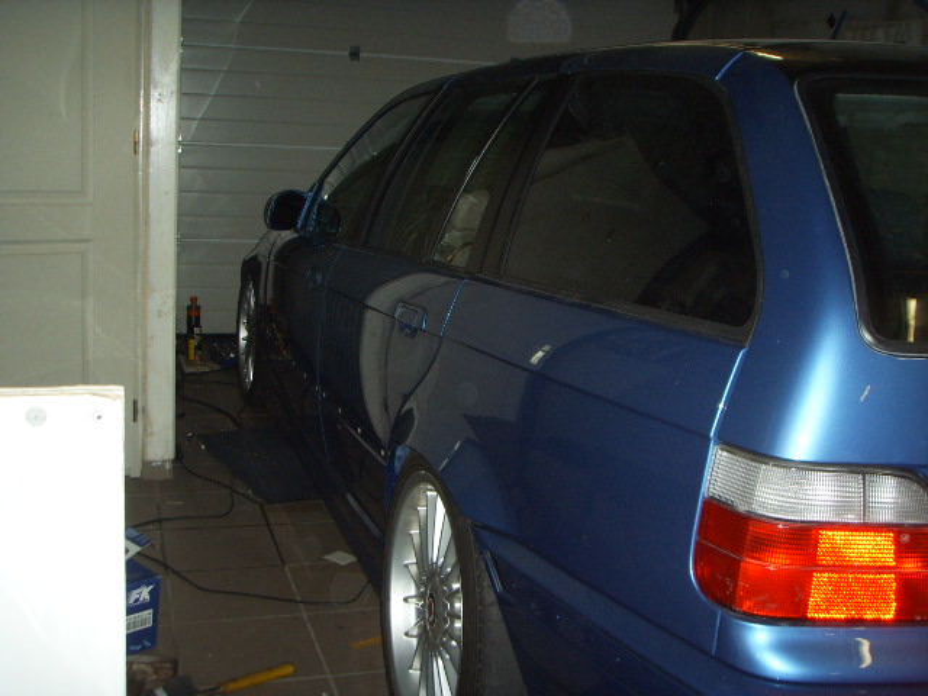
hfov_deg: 47.9
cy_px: 348
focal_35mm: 39
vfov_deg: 36.8
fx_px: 1046
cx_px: 464
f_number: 3.5
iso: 120
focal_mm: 6.6
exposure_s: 1/45
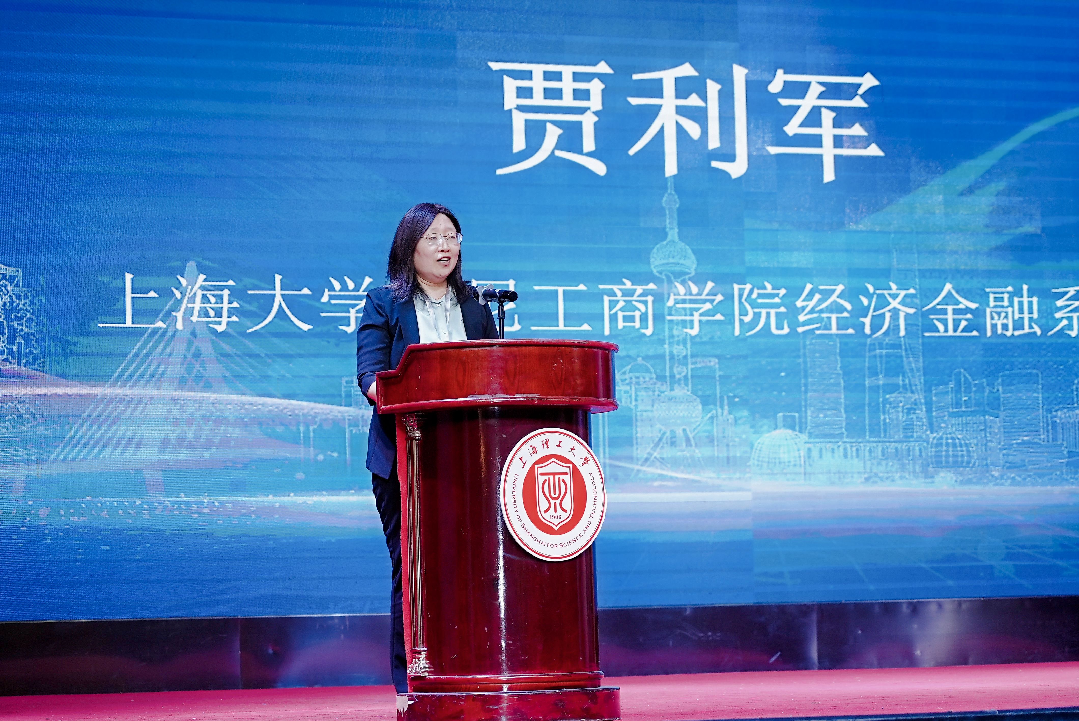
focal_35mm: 105
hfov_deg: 19.4
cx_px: 540
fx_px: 3149
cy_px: 360
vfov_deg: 13.1
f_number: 4
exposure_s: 1/100
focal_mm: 105
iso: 400
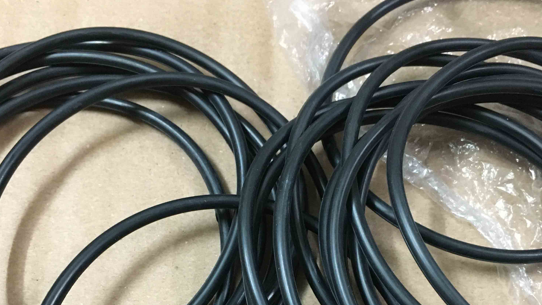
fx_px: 618
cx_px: 275
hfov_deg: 47.4
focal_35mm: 43
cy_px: 280
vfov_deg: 26.7
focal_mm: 4.15
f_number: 2.2
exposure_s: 1/17
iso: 250
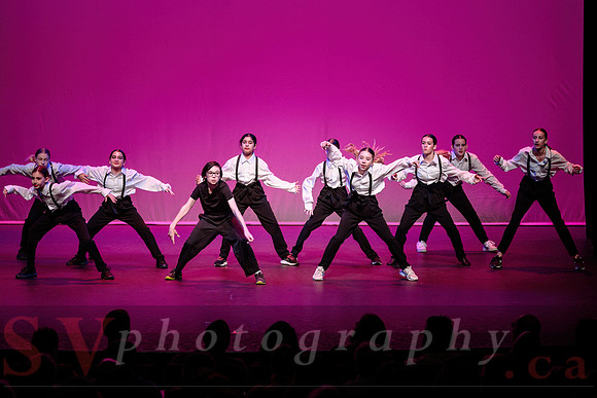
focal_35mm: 105
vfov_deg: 13.0
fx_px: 1743
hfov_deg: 19.4
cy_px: 199
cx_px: 304
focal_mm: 102
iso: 800
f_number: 2.8
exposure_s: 1/500
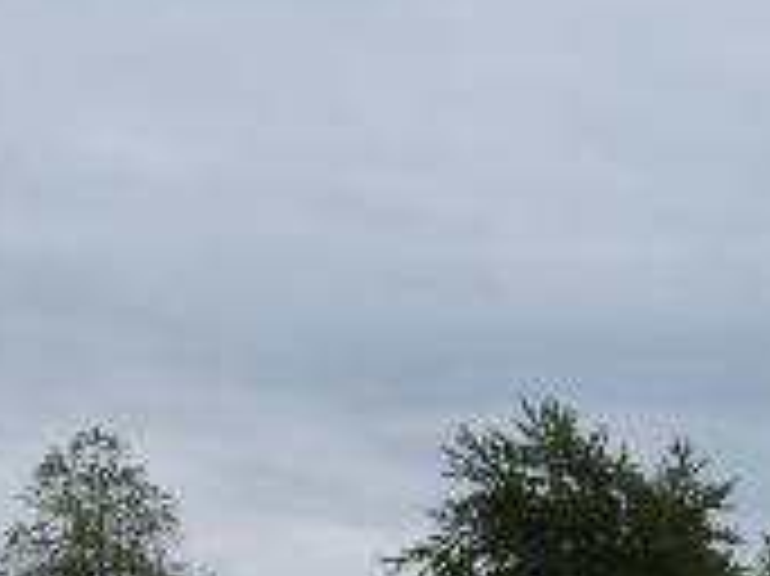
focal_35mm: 131
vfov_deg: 11.1
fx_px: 2912
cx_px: 473
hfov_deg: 15.1
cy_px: 666
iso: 50
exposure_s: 1/250
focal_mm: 5.8
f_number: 2.8
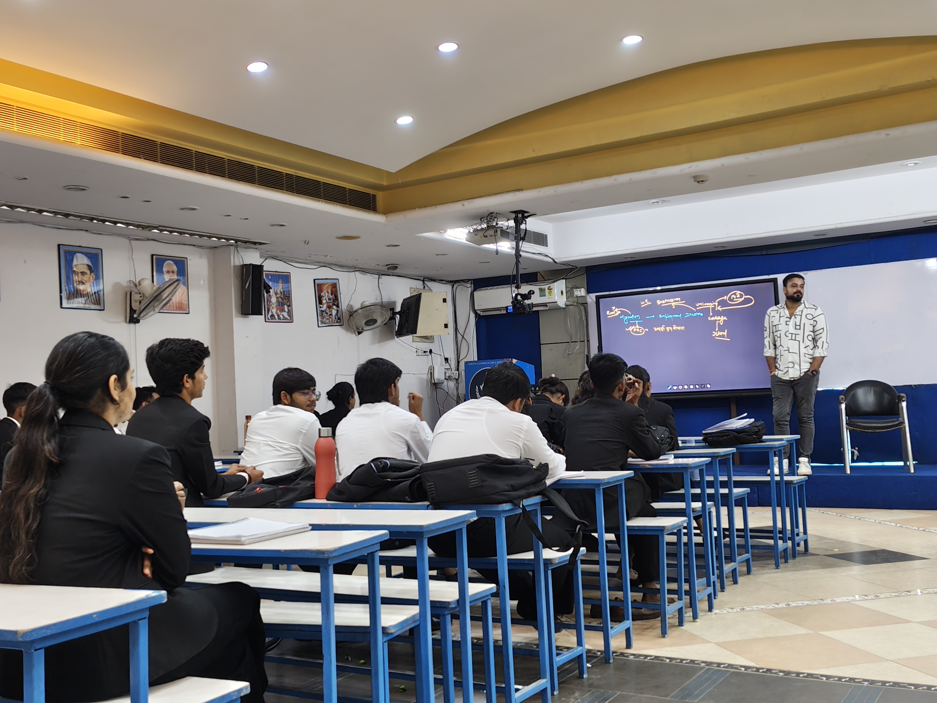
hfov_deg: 47.9
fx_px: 1056
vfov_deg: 36.8
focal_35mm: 39
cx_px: 468
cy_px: 352
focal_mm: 5.56
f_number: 1.88
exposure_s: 1/33.3
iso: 390
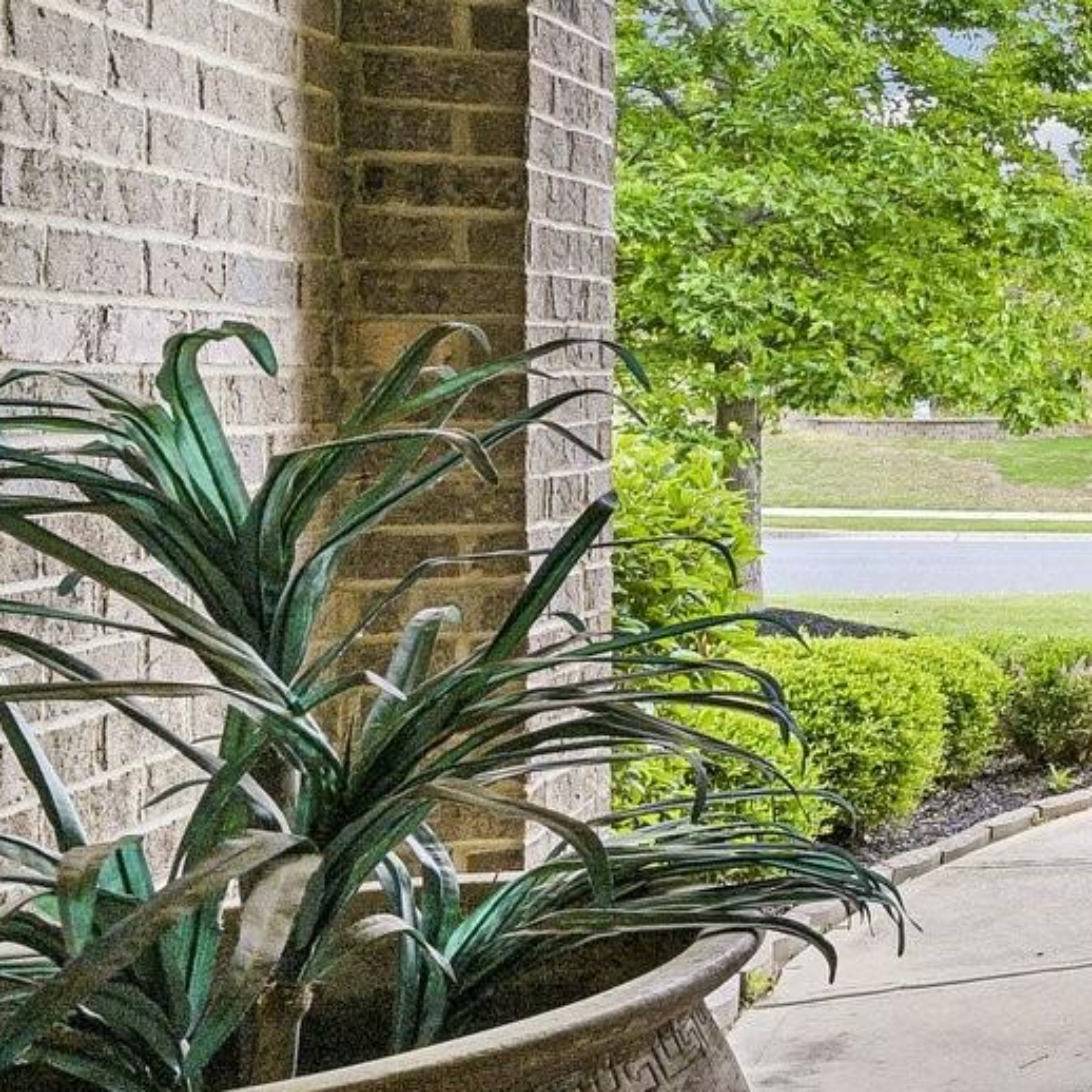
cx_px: 2104
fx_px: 1677
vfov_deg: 35.9
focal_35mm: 47
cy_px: 410
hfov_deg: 20.3
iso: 100
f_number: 8
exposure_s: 1/50
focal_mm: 14
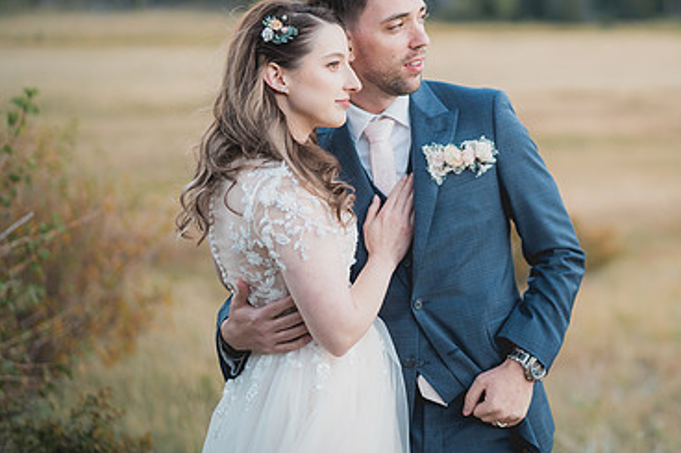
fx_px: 1531
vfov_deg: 16.8
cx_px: 529
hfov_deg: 24.7
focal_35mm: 81
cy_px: 119
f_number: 1.4
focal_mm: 50
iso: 400
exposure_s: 1/320
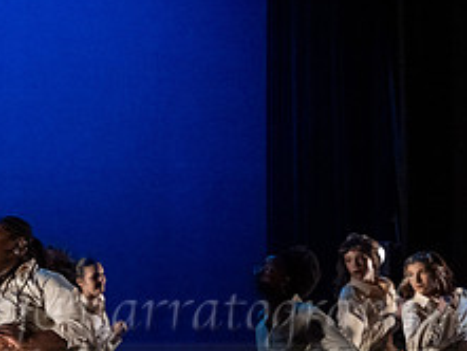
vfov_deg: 10.4
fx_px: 1903
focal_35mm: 141
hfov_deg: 13.7
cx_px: -30
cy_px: 378
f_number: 3.5
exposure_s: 1/400
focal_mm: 51
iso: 4000
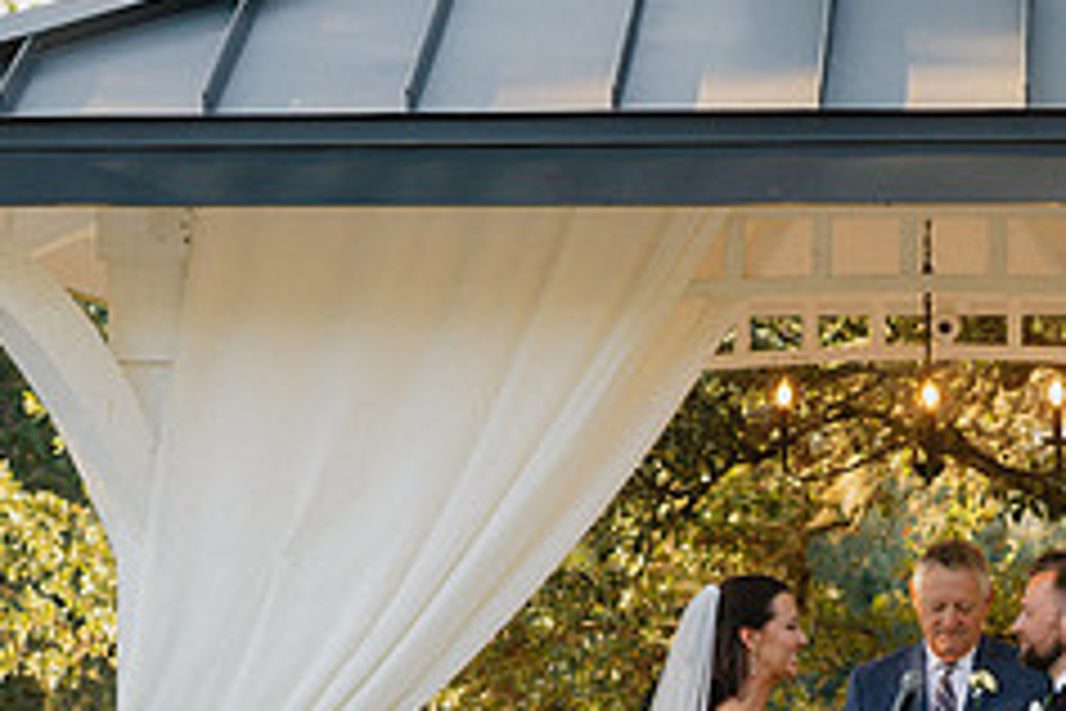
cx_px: 873
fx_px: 5063
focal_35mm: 171
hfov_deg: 12.0
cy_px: 718
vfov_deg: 8.0
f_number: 4
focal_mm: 70
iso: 400
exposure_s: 1/500
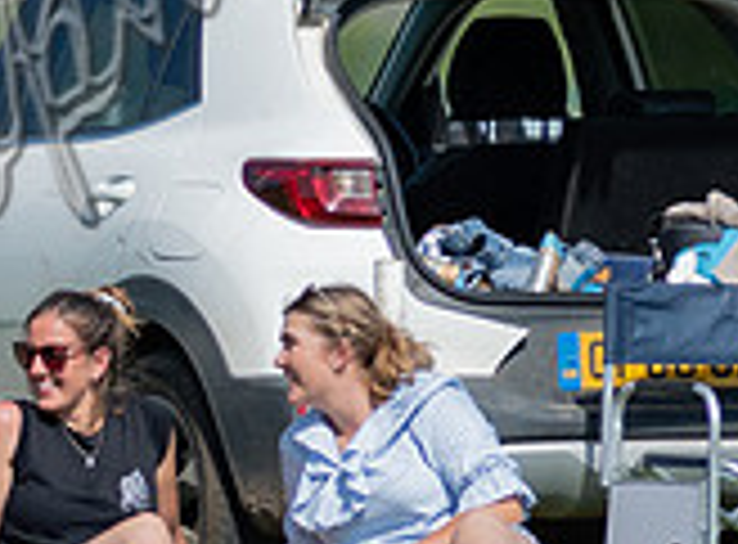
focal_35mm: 2567
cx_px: -460
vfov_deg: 0.6
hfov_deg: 0.8
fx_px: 54409
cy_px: 186
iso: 250
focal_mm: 300
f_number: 2.8
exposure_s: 1/8000
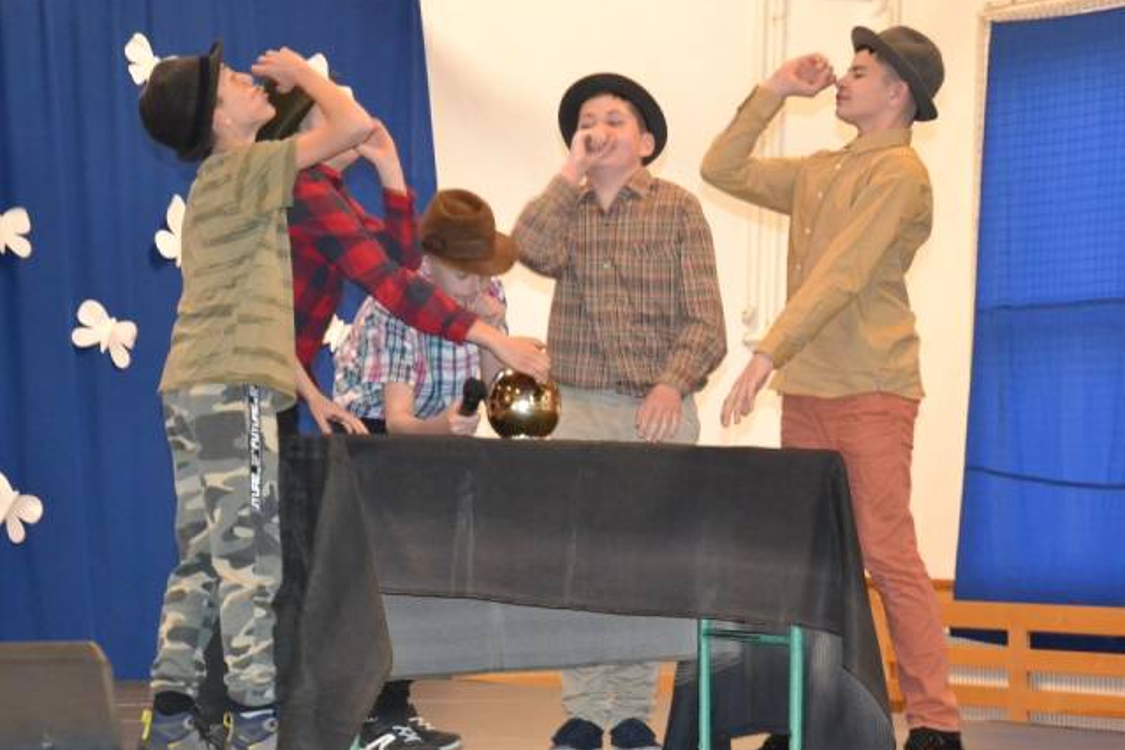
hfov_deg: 16.5
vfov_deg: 11.1
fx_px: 3875
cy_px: 372
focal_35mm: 124
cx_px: 590
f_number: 5.3
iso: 3200
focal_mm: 66
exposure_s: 1/60
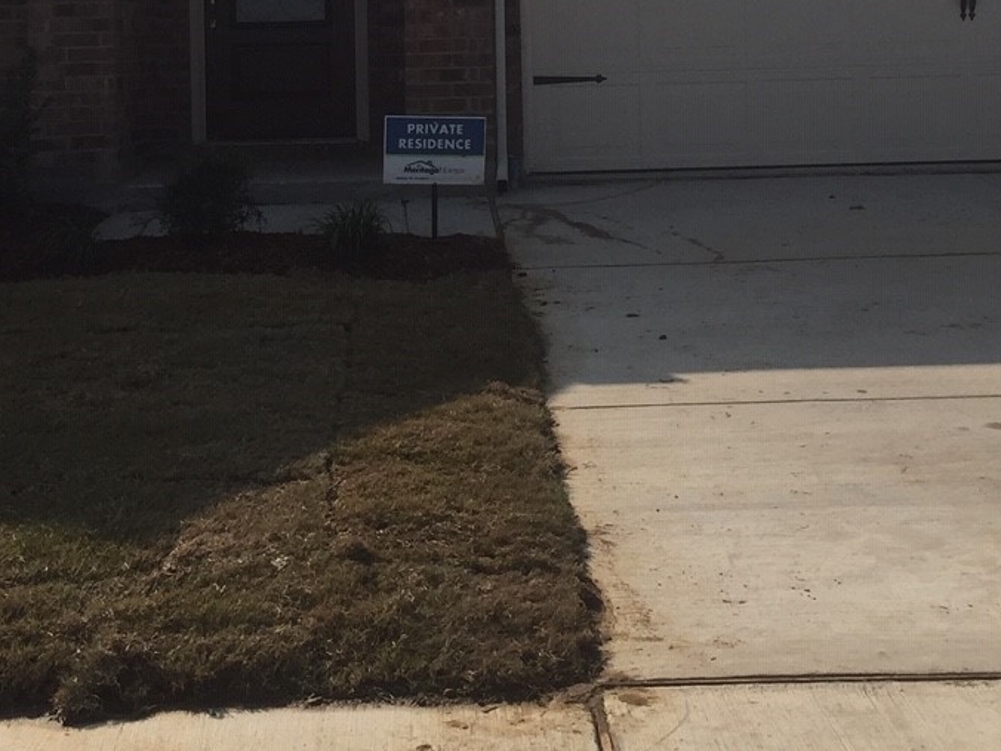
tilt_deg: -2.3
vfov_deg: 20.5
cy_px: 62
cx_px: 418
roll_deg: +0.6
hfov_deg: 27.7
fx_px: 2024
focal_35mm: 70
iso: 32
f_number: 2.2
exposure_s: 1/2825
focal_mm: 4.15
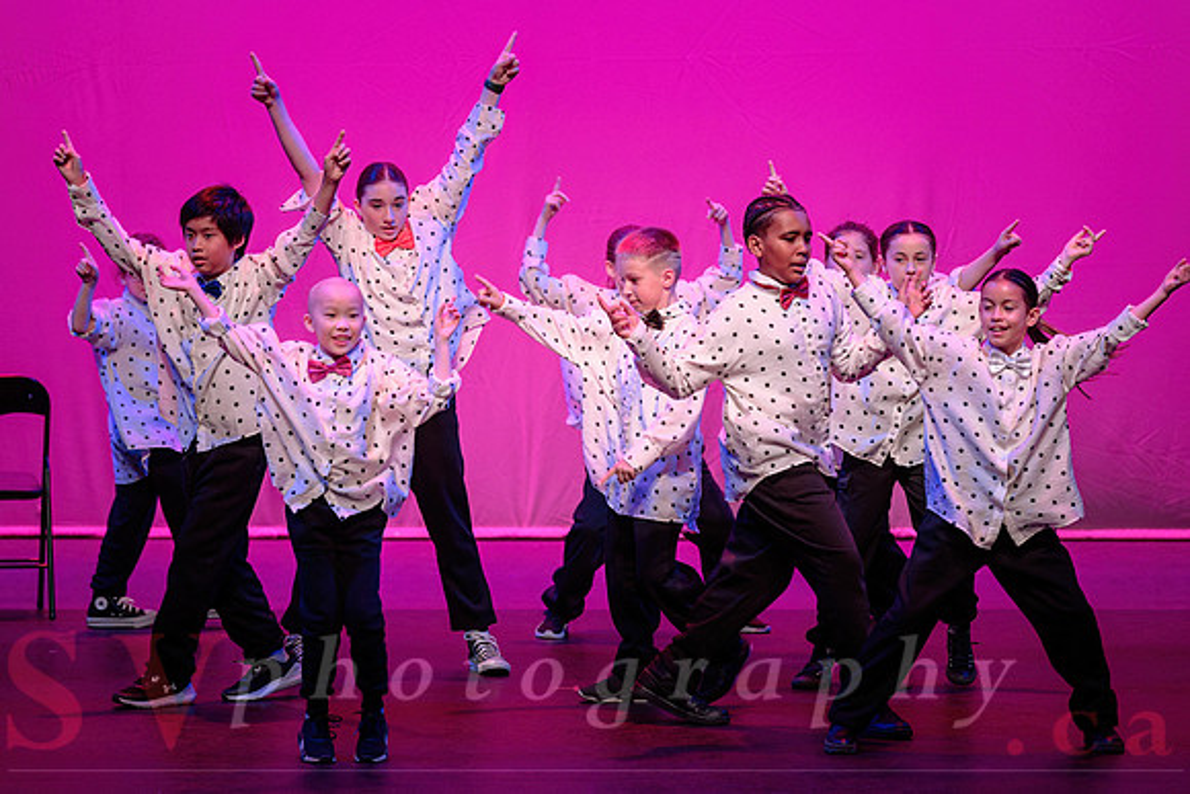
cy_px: 398
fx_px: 6172
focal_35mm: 187
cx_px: 636
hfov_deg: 11.0
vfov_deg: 7.4
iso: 1250
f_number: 2.8
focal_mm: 155
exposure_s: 1/400
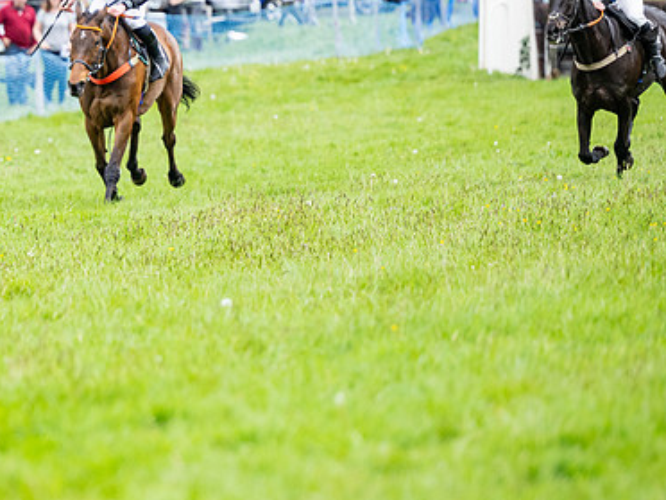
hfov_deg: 5.7
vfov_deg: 4.3
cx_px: 114
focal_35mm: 345
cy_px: 88
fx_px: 6638
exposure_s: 1/1250
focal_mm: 155
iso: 500
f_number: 2.8
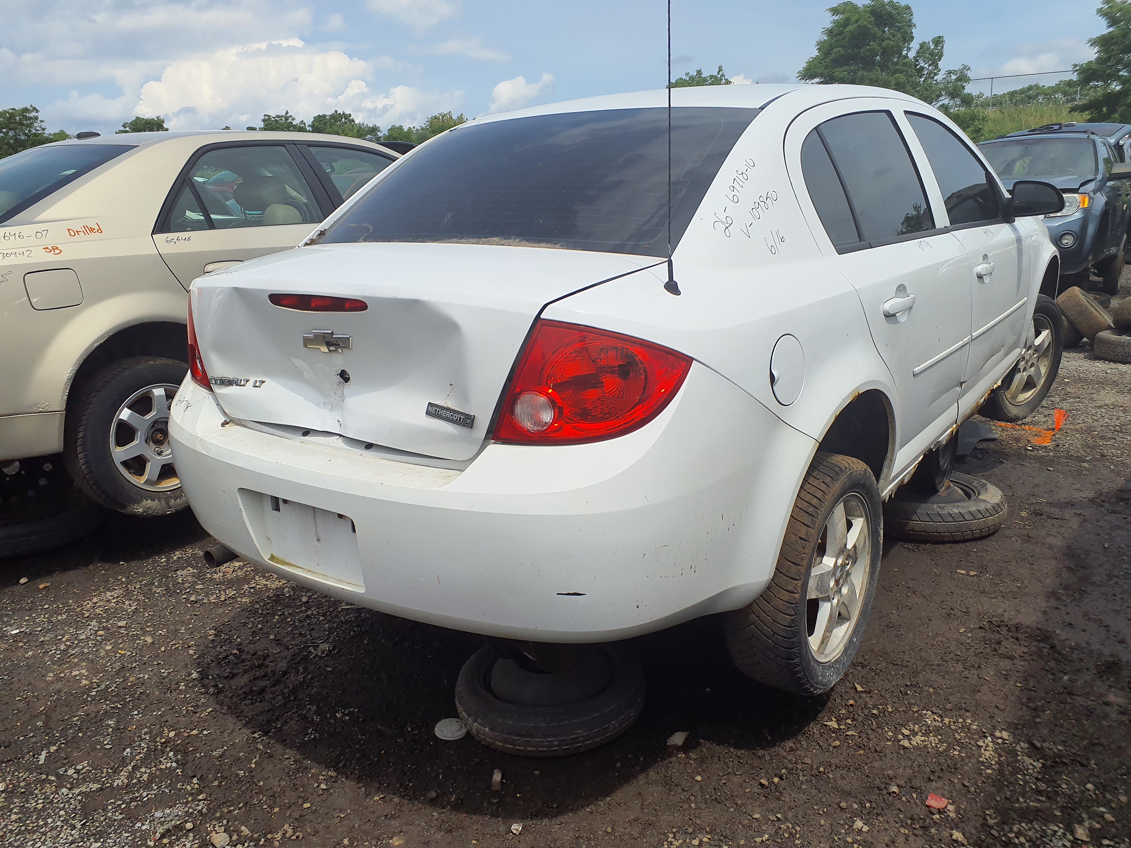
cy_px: 424
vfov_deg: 51.4
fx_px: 882
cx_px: 566
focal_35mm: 27
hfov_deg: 65.3
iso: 40
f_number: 1.9
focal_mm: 3.58
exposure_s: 1/2928
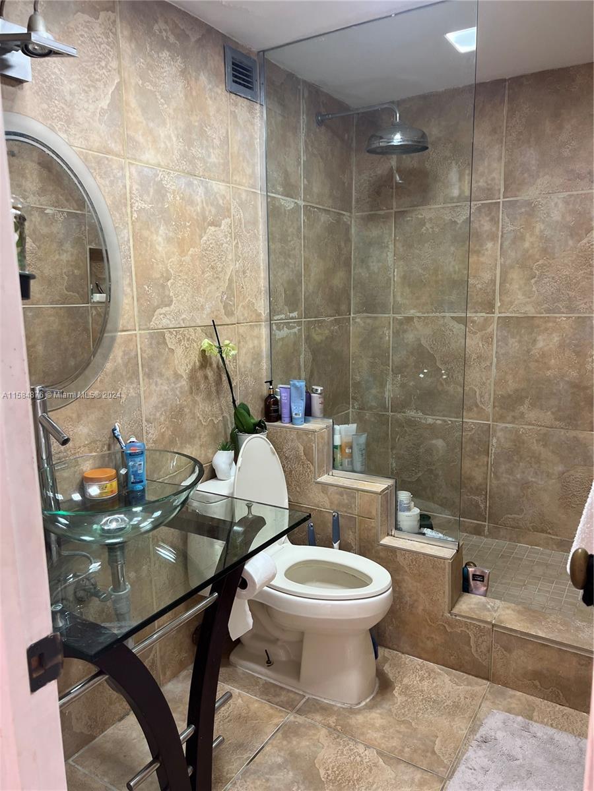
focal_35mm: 26
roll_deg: +1.1
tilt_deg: -8.3
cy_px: 396
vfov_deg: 67.3
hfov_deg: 53.1
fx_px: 595
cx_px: 297
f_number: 1.5
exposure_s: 1/118
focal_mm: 5.7
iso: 125
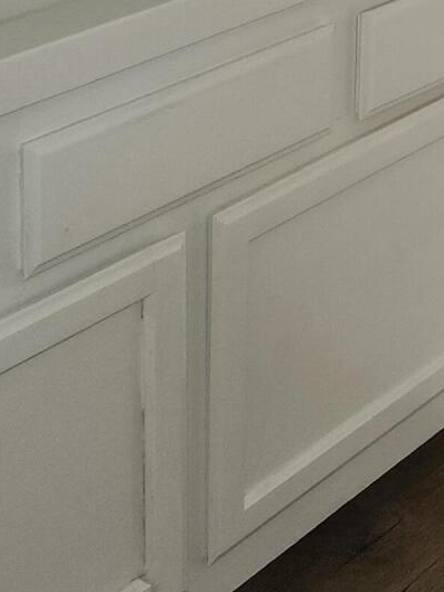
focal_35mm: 87
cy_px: -269
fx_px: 1487
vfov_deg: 19.8
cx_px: 470
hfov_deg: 16.5
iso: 80
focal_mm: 5.4
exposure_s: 1/60
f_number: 1.8
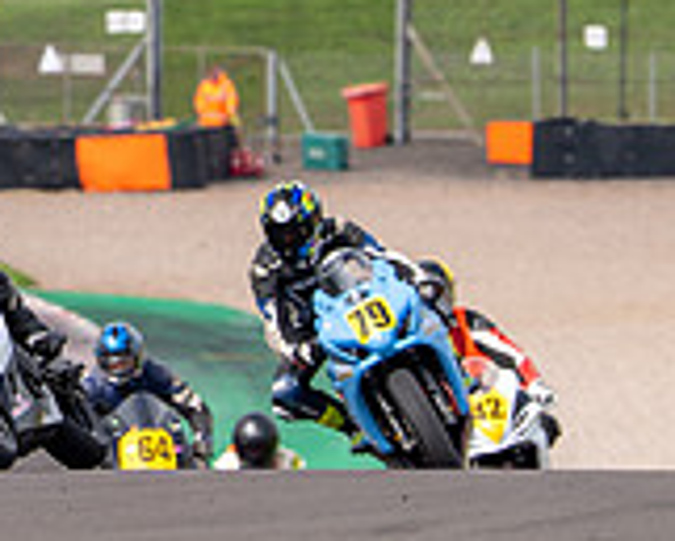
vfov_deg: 1.3
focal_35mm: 1215
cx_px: -218
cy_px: 2
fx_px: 24287
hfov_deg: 1.6
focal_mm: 326
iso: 250
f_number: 8
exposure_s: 1/500
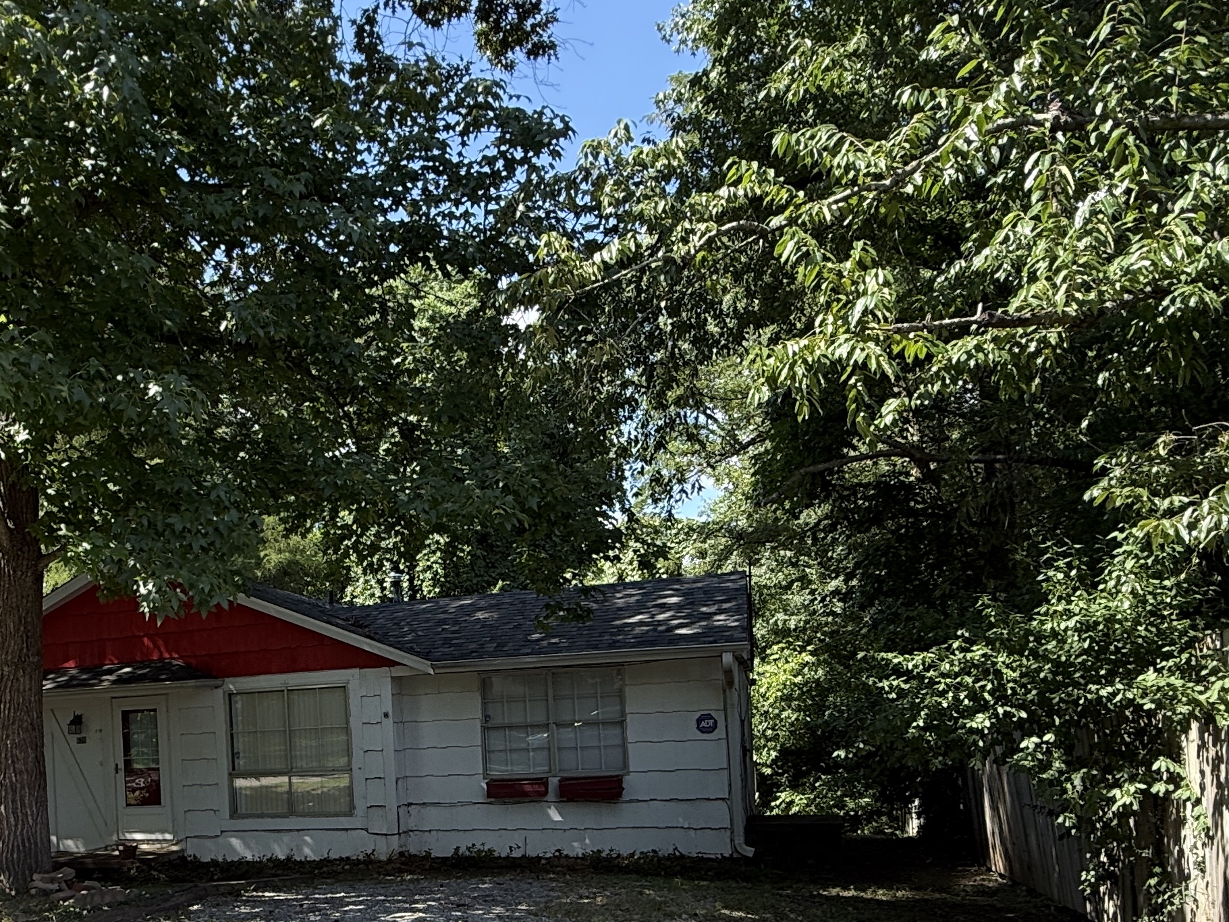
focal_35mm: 31
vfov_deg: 43.9
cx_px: 390
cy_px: 700
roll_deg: +2.3
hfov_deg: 56.8
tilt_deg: +3.6
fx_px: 1101
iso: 50
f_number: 2.2
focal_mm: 2.22
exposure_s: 1/436
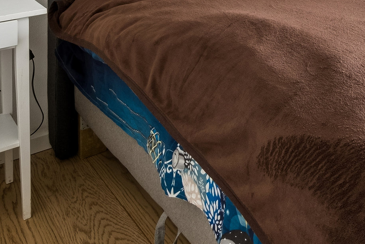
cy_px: -110
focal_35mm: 49
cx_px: 406
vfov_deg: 22.9
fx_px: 497
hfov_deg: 34.5
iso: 200
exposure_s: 1/4
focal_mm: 10
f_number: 8
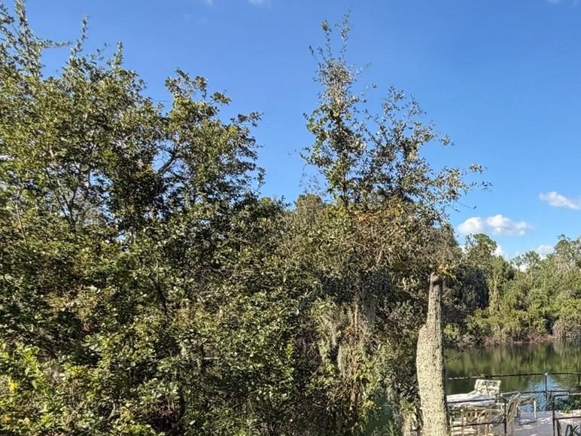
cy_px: 363
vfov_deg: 45.2
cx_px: 530
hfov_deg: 53.4
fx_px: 487
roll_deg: -2.9
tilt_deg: -6.4
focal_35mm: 29
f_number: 2.2
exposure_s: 1/726
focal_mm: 2.22
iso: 40
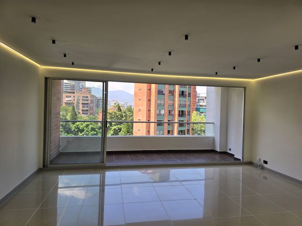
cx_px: 151
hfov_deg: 73.9
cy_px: 113
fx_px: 201
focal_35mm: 23
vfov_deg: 58.9
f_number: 1.7
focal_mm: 6.3
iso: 12
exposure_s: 1/162
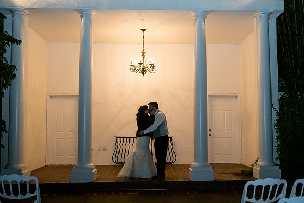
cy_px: 103
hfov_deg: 48.3
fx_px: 339
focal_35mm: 40
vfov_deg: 33.4
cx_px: 165
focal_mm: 36
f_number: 3.2
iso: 3200
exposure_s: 1/320
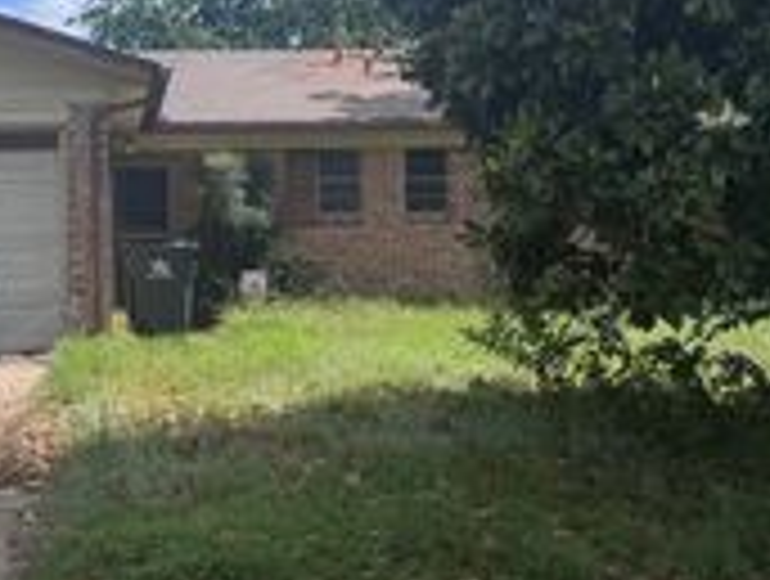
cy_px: 223
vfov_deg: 21.1
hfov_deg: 27.7
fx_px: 1560
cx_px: 315
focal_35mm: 70
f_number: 1.78
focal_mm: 6.76
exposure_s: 1/4049
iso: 80
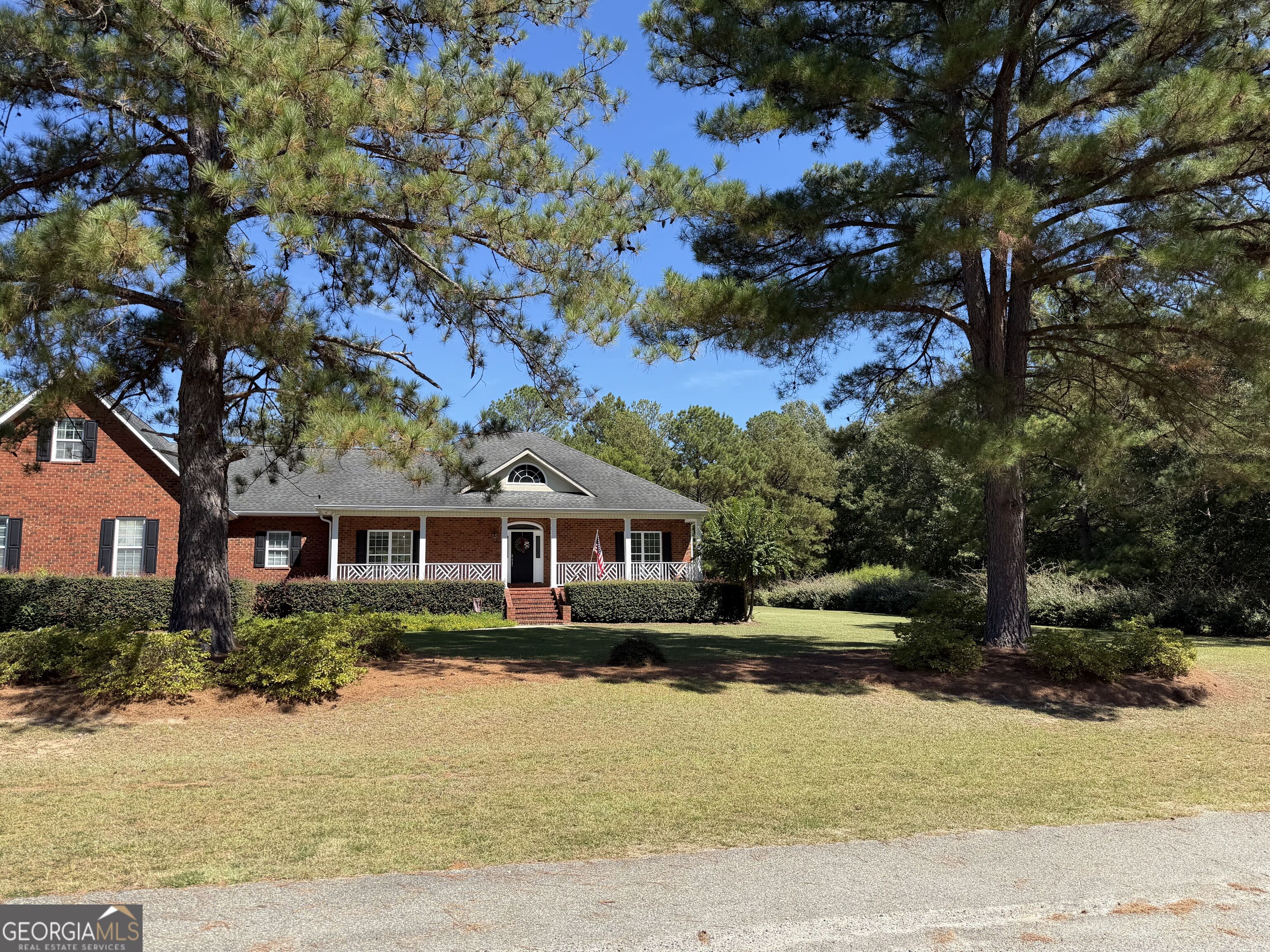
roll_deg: +0.5
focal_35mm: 24
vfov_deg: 56.8
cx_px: 635
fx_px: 881
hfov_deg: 71.6
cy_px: 476
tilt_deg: +7.6
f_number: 1.78
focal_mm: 6.76
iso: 80
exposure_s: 1/2445
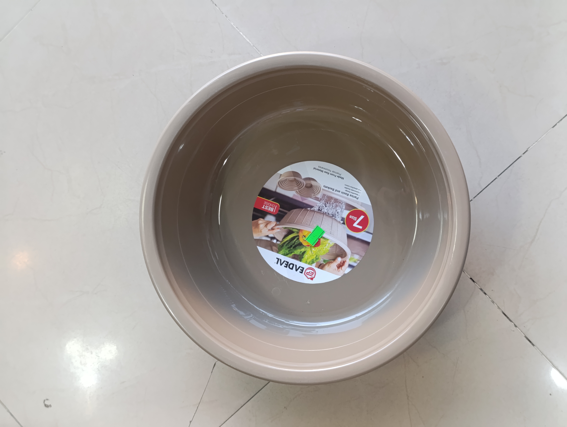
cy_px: 214
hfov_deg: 41.2
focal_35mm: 46
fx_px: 755
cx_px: 284
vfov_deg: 31.6
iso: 500
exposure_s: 1/100
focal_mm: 6.14
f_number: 1.6
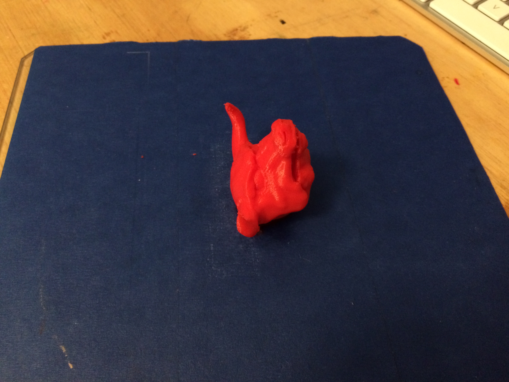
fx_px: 426
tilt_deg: -54.7
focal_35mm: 29
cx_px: 254
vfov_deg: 48.2
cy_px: 191
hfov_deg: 61.7
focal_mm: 4.15
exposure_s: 1/15
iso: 400
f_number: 2.2
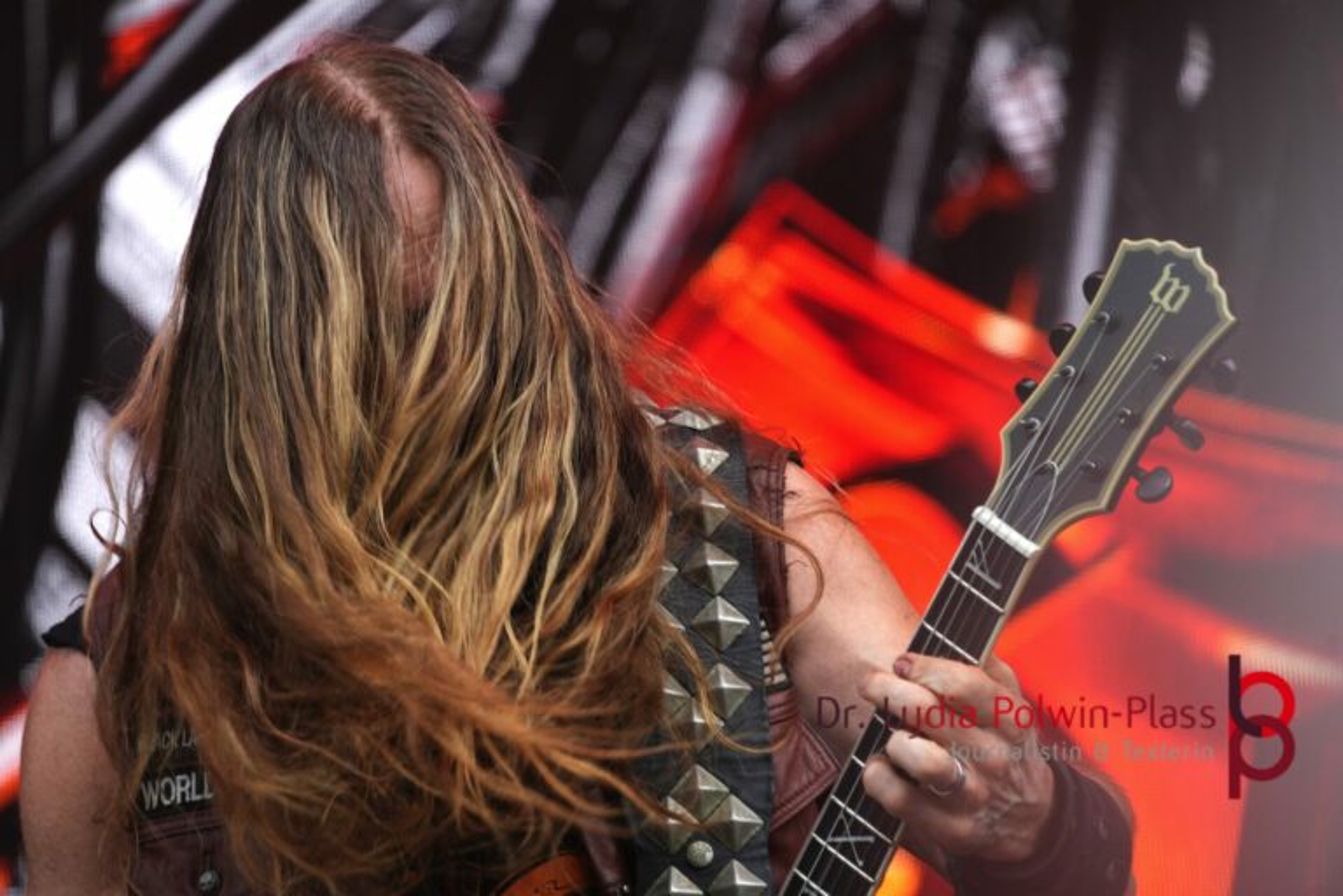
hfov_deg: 7.0
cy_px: 448
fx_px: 10967
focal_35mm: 294
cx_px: 672
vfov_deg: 4.7
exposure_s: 1/320
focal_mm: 196
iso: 500
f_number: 6.3
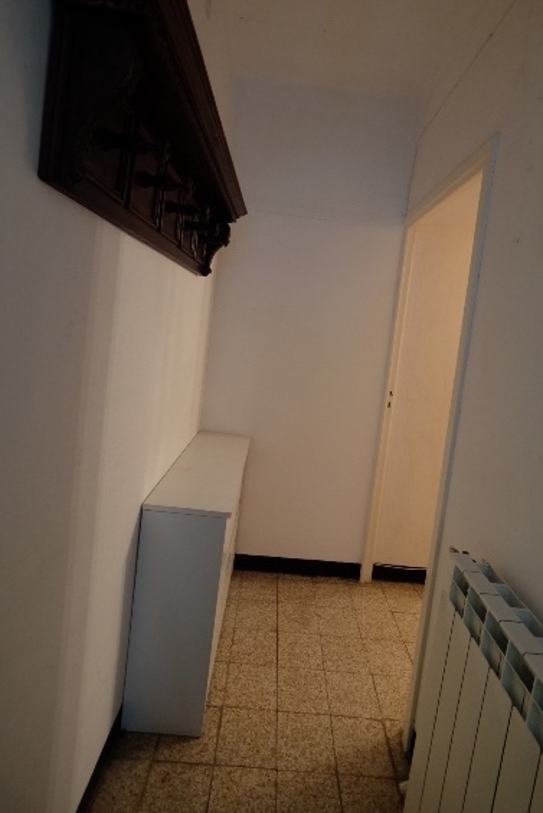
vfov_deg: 92.9
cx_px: 287
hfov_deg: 70.4
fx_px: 384
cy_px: 360
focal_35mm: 17
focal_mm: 10
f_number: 4
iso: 1600
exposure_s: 1/30
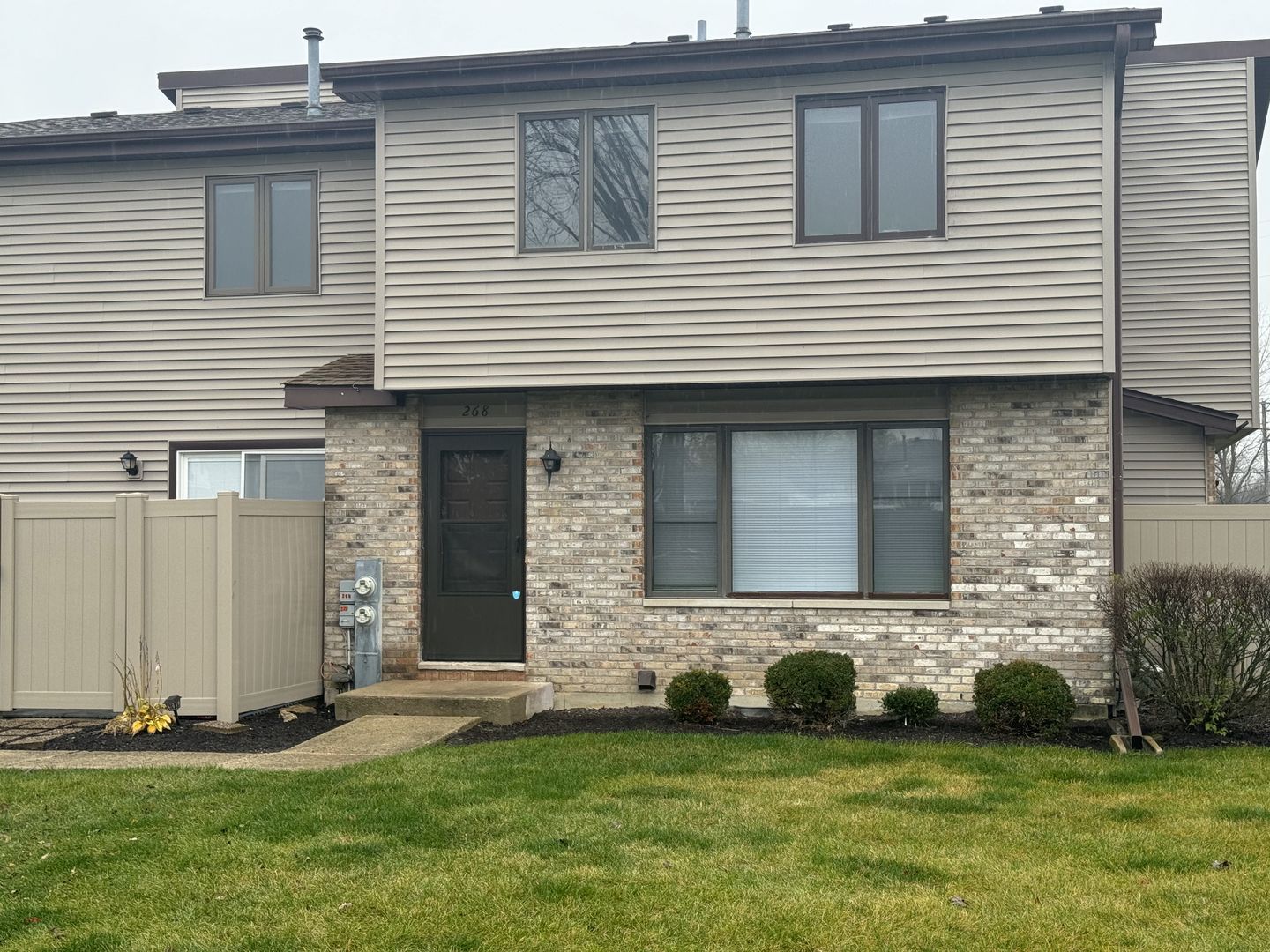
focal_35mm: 48
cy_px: 476
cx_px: 635
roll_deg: -0.8
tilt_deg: +1.0
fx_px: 1761
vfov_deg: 30.3
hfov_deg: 39.7
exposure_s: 1/236
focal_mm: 6.76
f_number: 1.78
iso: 64
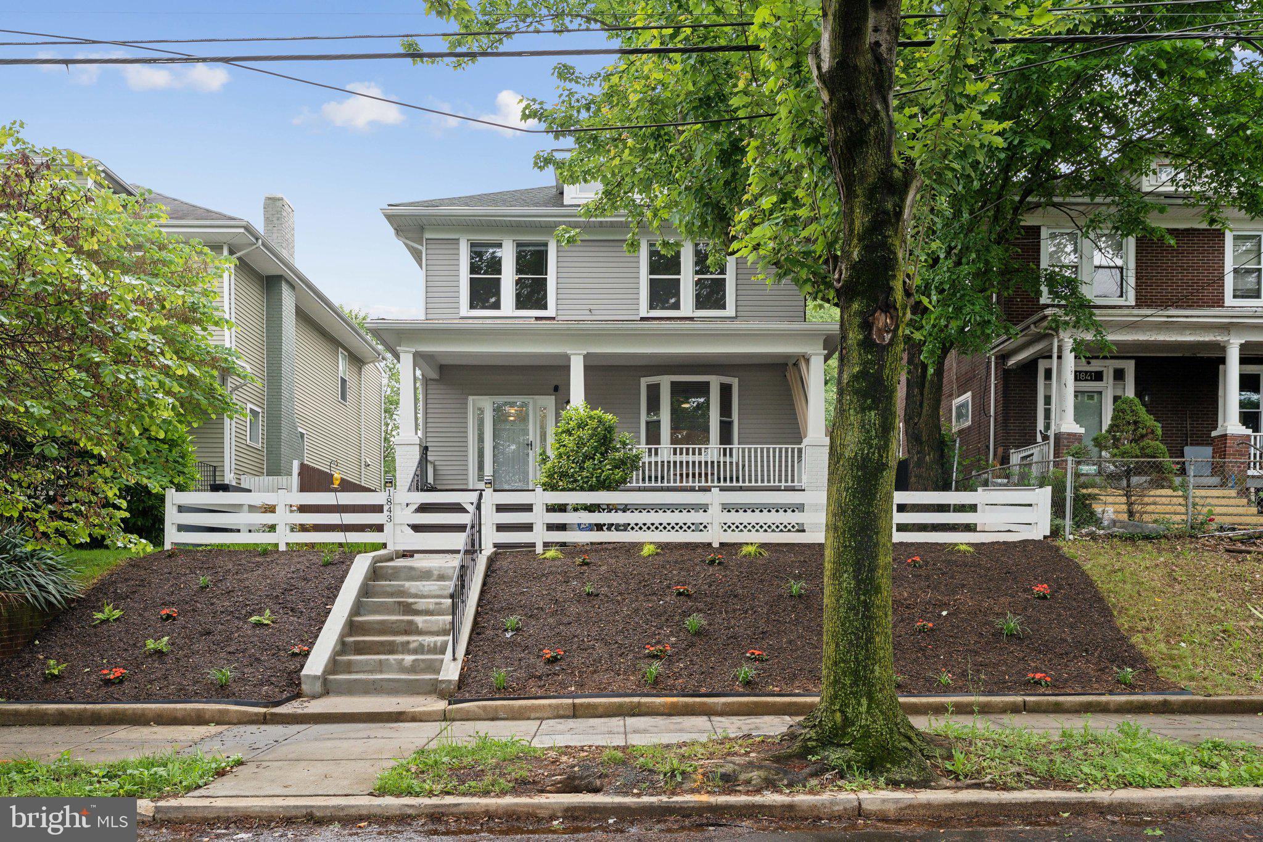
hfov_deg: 73.7
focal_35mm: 24
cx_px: 632
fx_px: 842
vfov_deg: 53.1
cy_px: 421
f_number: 8
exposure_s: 1/250
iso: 320
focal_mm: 24
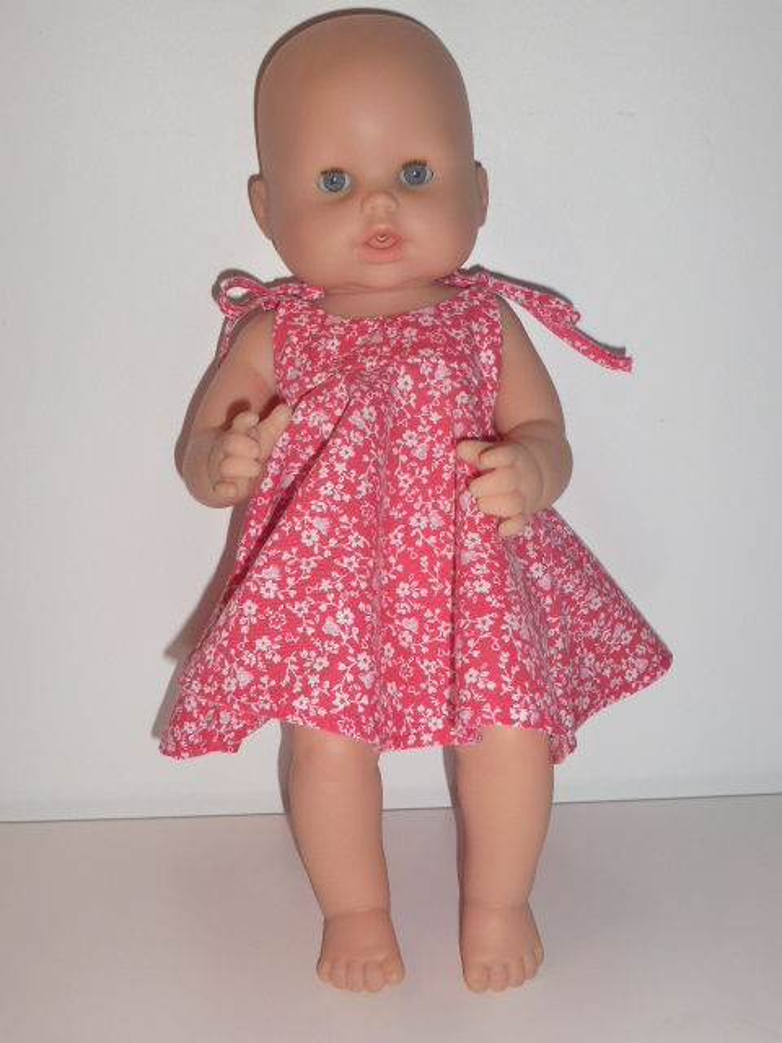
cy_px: 522
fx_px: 1295
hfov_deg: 33.6
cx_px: 391
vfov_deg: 43.9
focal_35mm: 43
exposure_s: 1/60
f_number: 3.9
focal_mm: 7.4
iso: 160
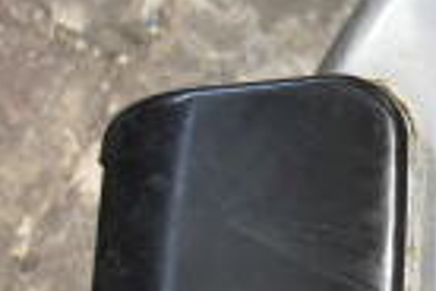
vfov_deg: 8.9
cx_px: 907
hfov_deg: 11.9
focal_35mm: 152
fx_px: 1843
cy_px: 359
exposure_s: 1/100
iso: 1600
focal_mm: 23
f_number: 5
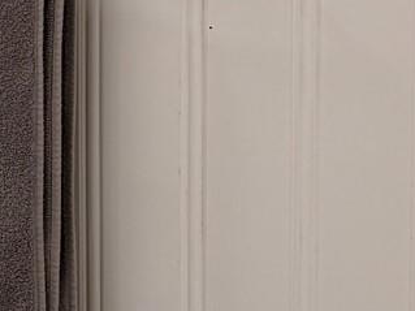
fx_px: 1846
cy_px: -52
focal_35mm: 154
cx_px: -592
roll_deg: +1.8
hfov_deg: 10.8
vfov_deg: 9.5
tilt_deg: -4.6
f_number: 1.78
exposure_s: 1/122
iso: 64
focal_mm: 6.76
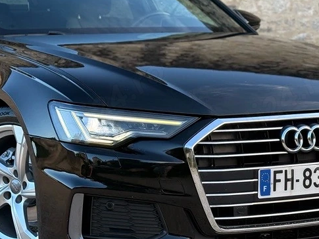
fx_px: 913
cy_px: 121
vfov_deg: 14.9
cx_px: 137
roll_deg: +0.5
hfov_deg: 19.8
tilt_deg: -6.6
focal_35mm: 99
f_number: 1.78
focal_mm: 6.76
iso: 100
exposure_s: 1/299
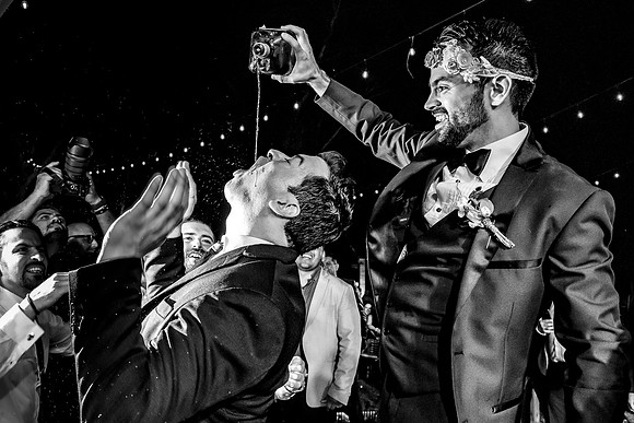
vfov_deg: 45.0
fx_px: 510
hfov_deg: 63.3
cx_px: 260
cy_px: 194
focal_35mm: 29
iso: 2000
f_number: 7.1
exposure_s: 1/160
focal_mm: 24
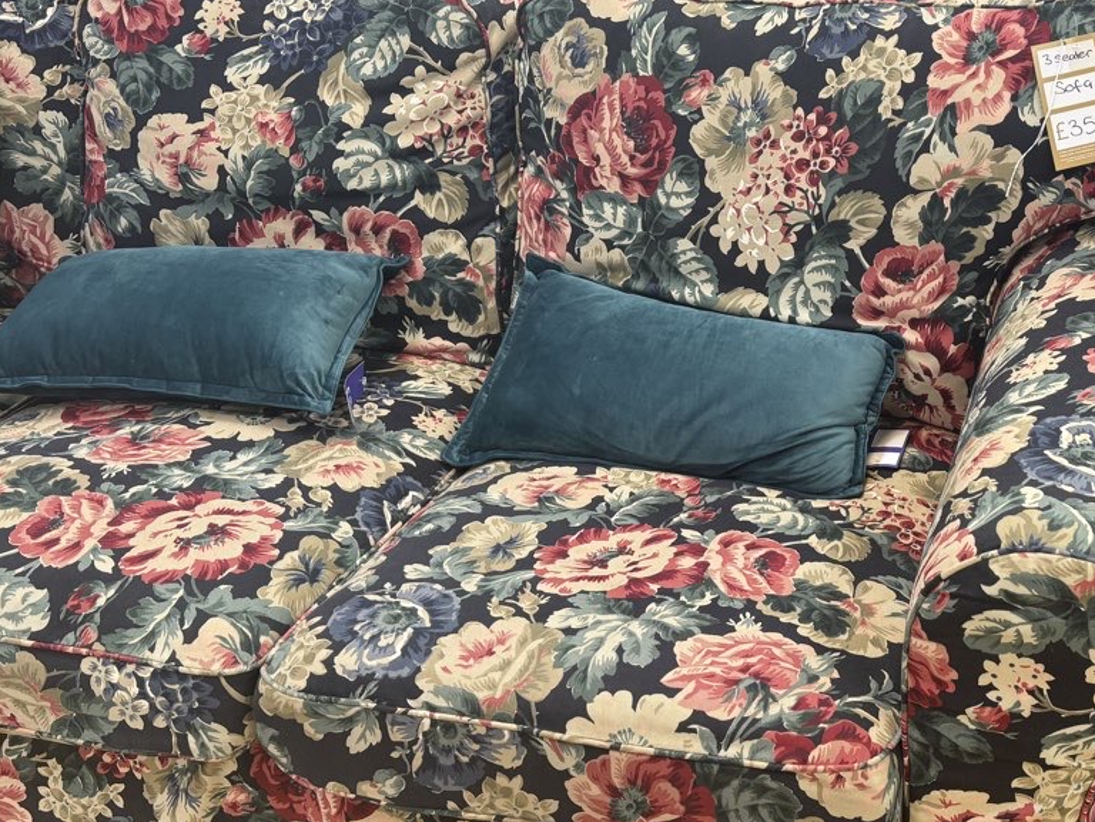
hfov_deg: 41.4
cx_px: 851
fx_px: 1392
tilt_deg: -30.2
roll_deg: +0.5
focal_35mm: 44
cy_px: 397
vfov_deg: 32.9
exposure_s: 1/121
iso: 80
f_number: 1.6
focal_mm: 5.96
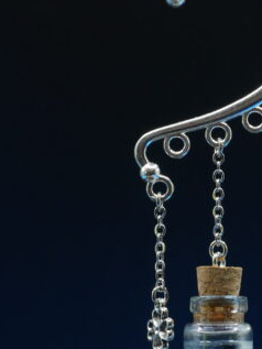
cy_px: 253
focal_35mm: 151
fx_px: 1523
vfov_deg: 13.0
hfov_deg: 9.8
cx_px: 219
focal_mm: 30
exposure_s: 1/60
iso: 800
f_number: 6.3
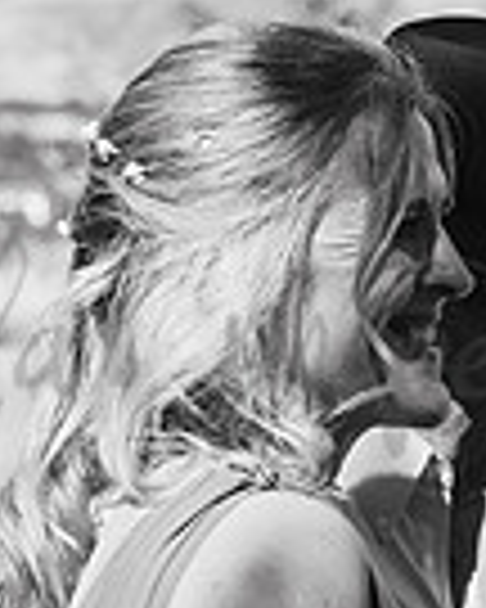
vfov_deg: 4.9
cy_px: 338
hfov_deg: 3.9
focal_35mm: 393
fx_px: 7066
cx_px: 220
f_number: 6.3
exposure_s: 1/2500
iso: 1250
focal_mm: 84
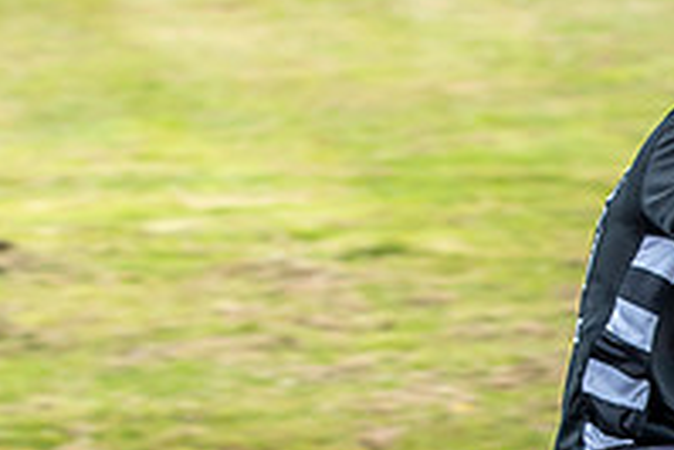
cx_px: 1018
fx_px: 14969
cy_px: 664
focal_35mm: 799
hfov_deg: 2.6
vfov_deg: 1.7
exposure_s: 1/400
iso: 200
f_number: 7.1
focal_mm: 200
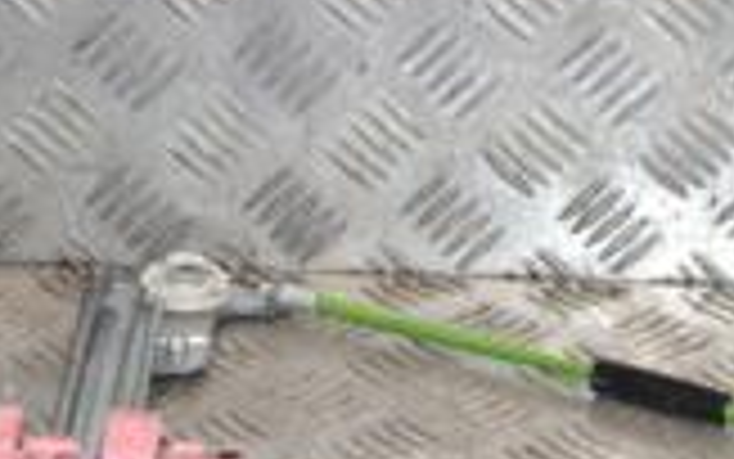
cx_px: 833
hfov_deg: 12.2
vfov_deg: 7.5
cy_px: 832
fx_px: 3382
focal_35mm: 169
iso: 800
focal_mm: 30
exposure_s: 1/200
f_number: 8
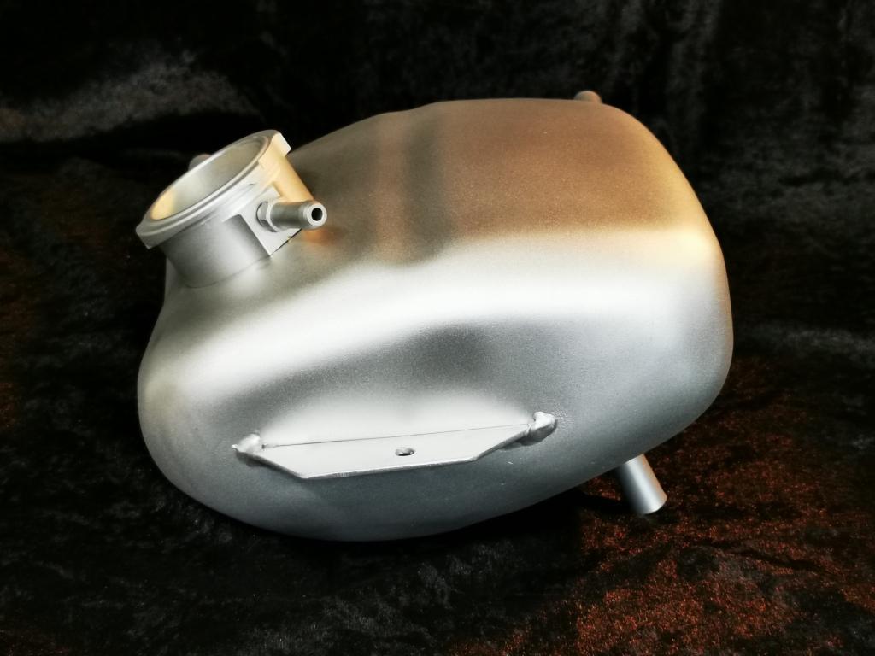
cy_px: 328
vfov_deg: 23.7
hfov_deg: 31.2
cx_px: 438
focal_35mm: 62
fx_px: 1567
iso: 160
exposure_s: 1/60
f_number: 16
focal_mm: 5.56
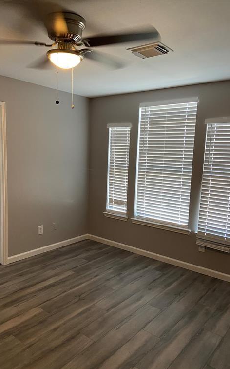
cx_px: 106
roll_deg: -1.9
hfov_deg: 44.5
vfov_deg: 66.5
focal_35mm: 28
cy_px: 187
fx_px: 281
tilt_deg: -5.1
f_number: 1.8
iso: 200
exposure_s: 1/60
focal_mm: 4.25
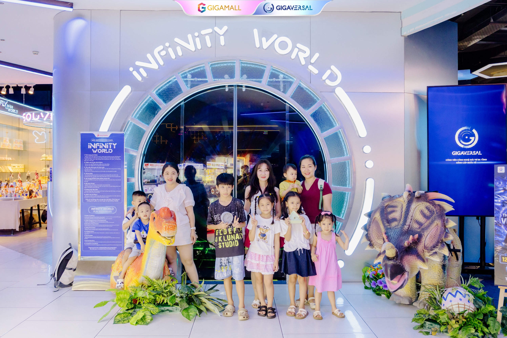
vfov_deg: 42.5
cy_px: 169
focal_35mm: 31
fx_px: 435
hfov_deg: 60.4
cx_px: 254
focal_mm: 20.6
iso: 1000
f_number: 4
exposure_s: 1/100
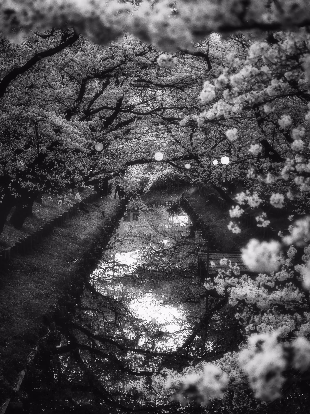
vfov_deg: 22.3
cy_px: 207
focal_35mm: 88
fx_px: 1051
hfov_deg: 16.8
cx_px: 155
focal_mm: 44
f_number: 3.9
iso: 200
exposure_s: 1/80
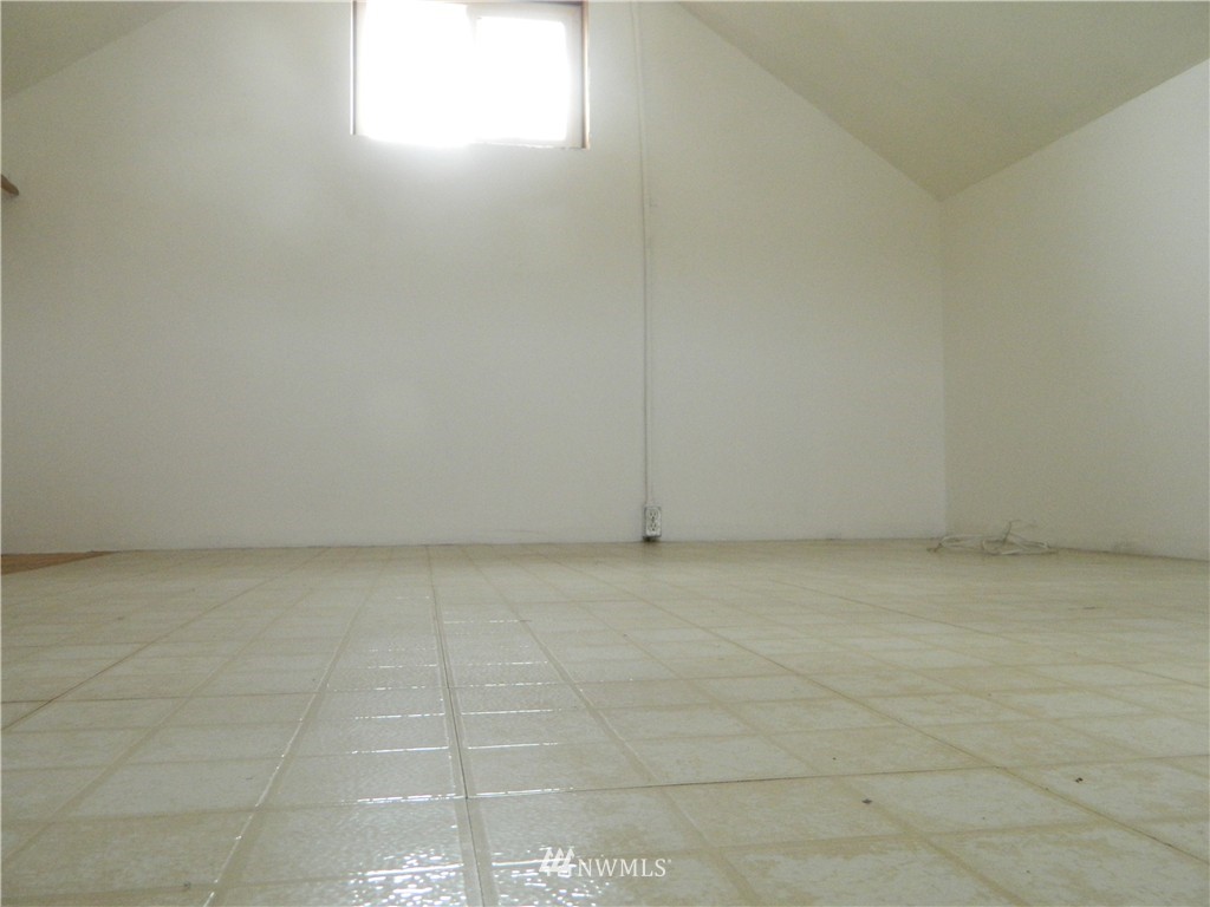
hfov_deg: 63.4
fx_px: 979
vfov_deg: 49.7
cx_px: 605
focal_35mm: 28
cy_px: 454
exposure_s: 1/80
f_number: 3.2
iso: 400
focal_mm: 5.1
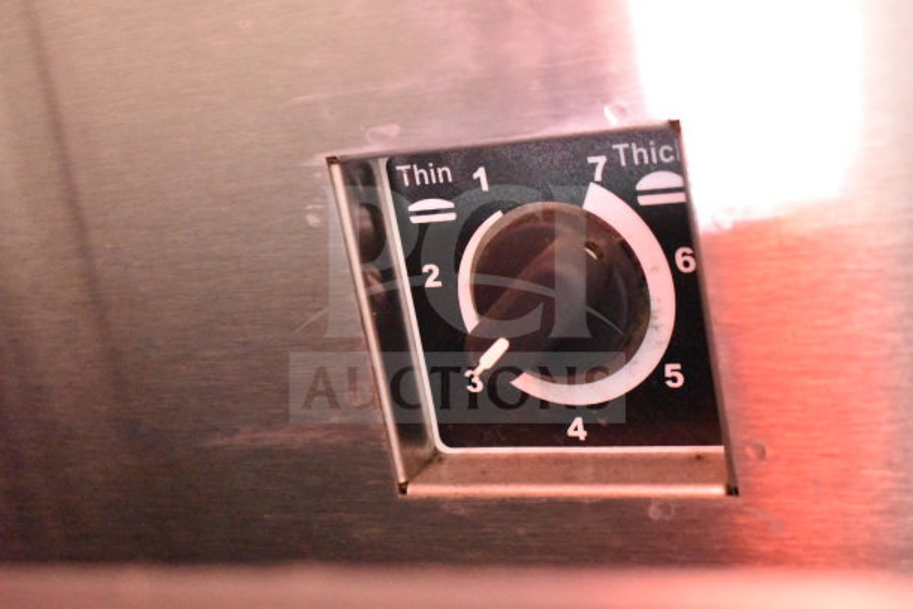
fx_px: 1522
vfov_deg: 22.6
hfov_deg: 33.4
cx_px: 456
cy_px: 304
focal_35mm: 60
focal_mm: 40
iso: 16000
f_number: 4.8
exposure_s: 1/60
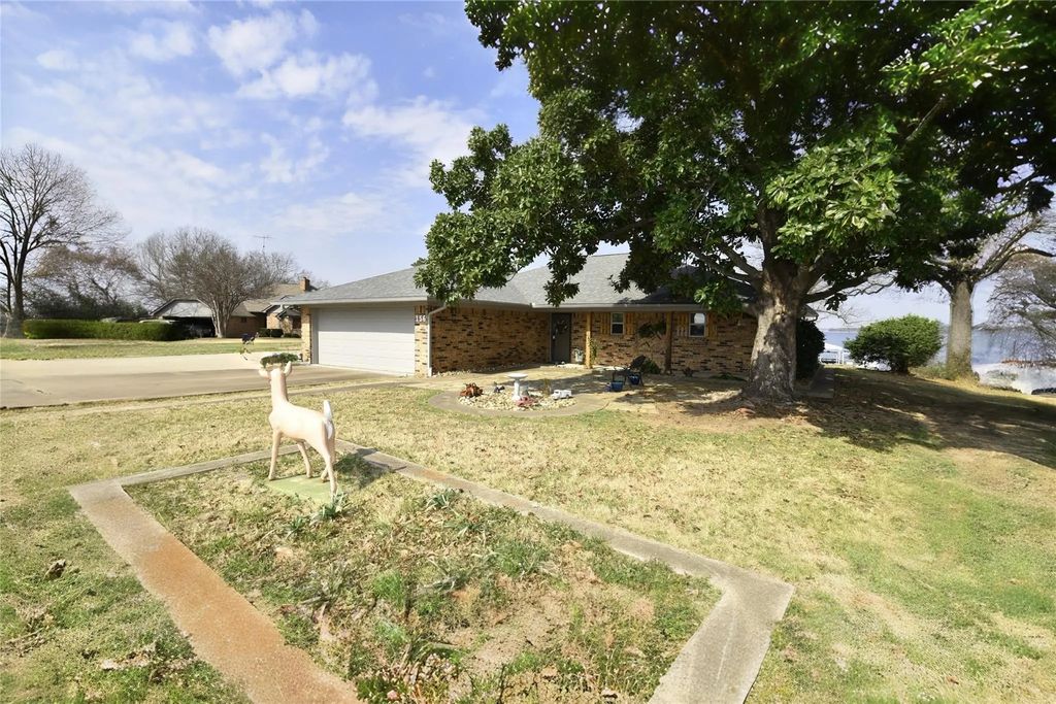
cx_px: 528
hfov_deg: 100.4
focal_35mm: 15
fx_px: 440
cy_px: 352
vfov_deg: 77.3
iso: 100
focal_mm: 10
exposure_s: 1/200
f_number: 9
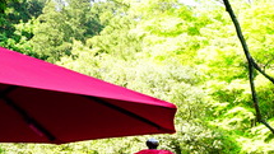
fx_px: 814
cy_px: 256
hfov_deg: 18.7
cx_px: 261
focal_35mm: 112
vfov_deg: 10.3
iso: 320
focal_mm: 24
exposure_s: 1/60
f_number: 8
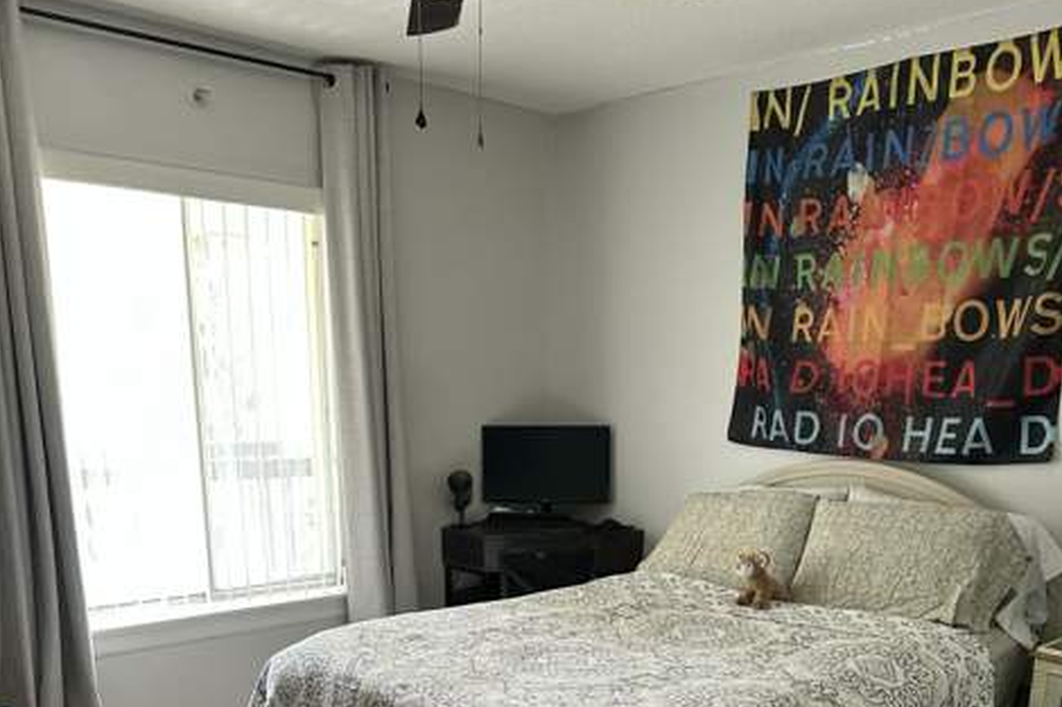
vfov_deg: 36.1
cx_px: 540
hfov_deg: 55.8
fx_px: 1003
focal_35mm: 34
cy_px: 657
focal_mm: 6.86
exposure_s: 1/60
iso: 400
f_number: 1.78
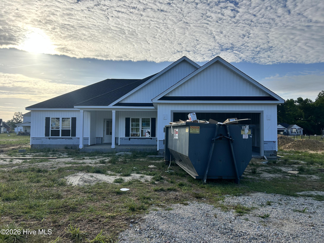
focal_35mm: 26
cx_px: 162
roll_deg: +0.0
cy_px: 122
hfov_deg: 67.3
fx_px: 243
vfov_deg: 53.1
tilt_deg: +2.0
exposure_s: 1/5076
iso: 50
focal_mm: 5.7
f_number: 1.5
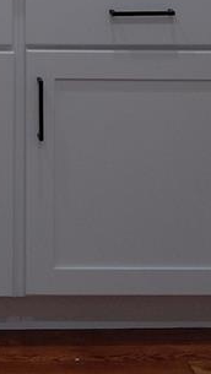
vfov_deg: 18.3
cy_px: -145
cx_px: -168
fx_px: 1062
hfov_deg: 10.6
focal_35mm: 107
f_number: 1.8
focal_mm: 4.69
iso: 100
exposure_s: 1/100
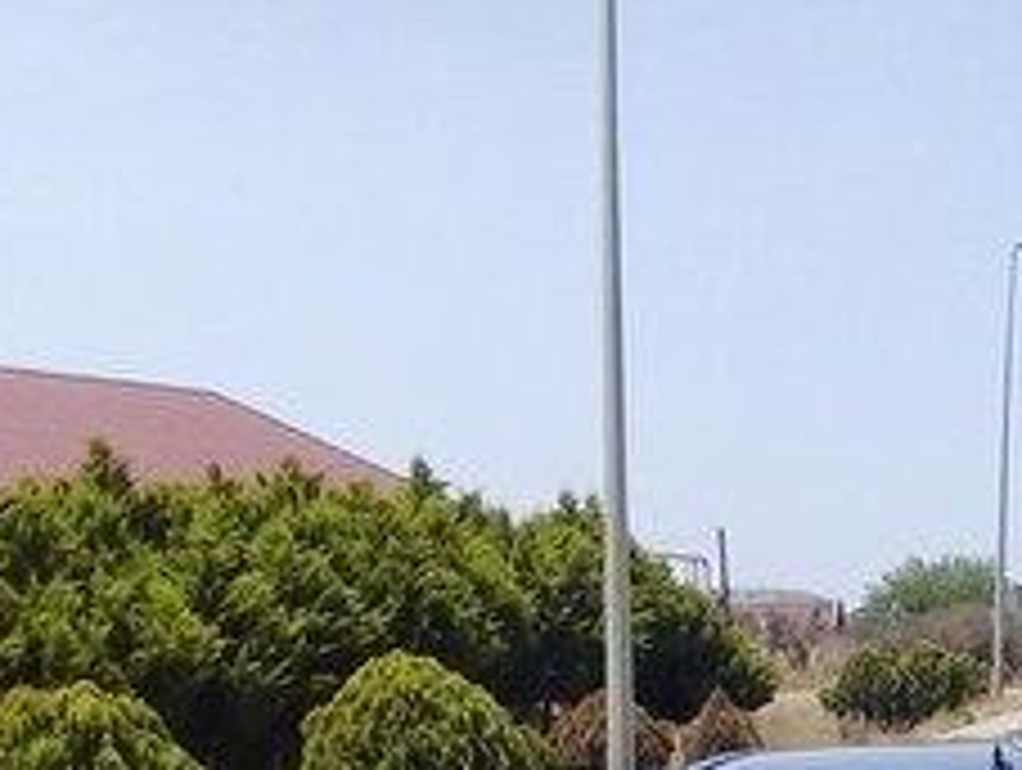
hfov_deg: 20.9
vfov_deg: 15.4
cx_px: 1067
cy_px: 1101
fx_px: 2661
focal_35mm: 90
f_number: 2.2
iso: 50
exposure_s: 1/1302
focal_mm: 3.3
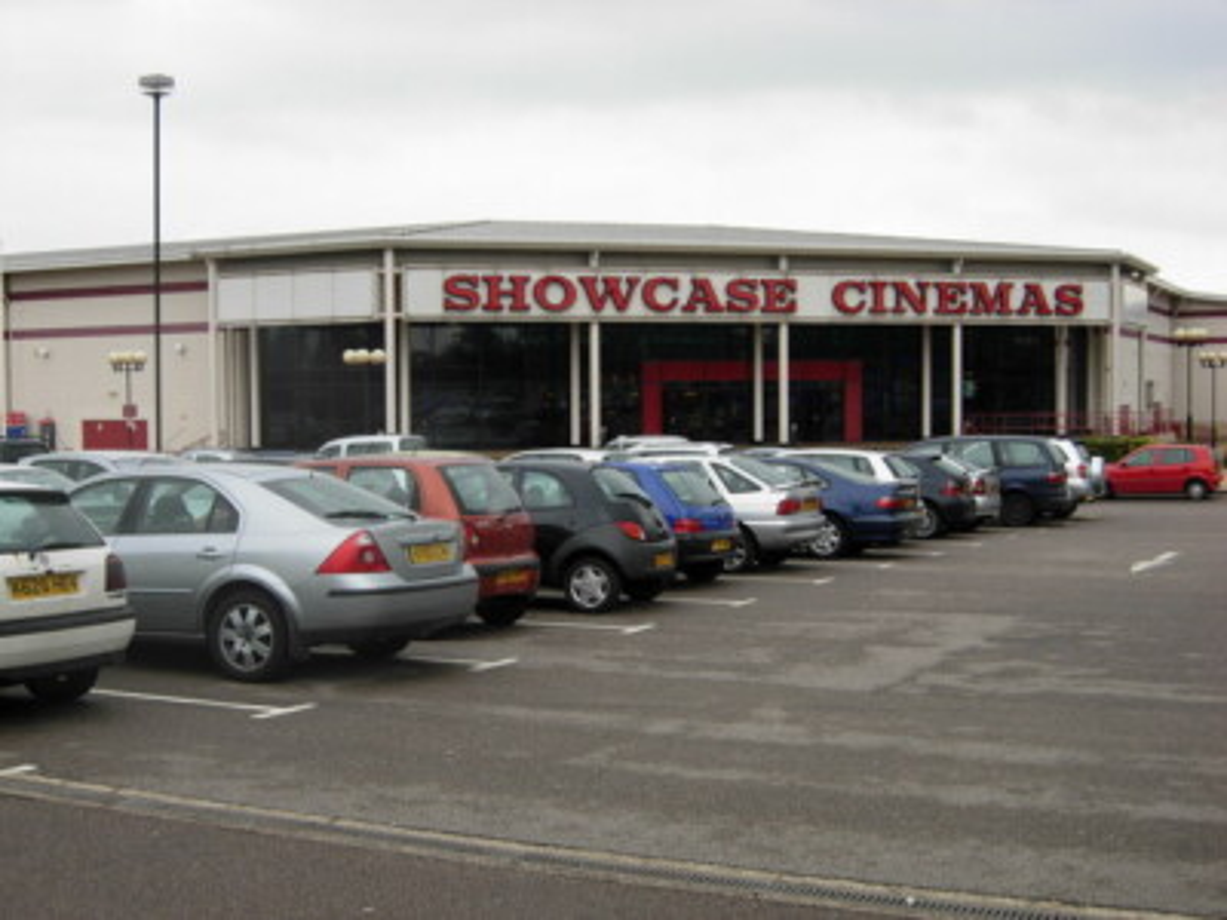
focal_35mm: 48
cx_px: 614
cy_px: 460
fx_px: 1701
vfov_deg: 30.3
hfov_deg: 39.7
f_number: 3.9
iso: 50
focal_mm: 10.1
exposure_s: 1/98.7
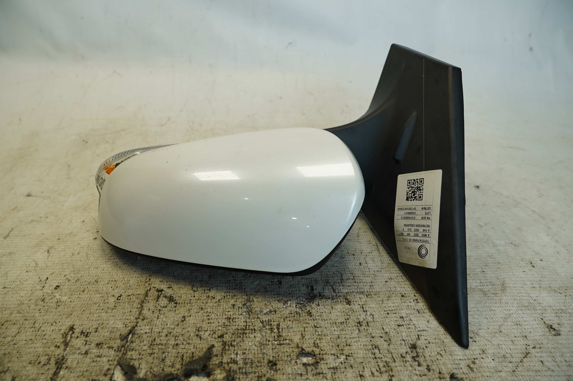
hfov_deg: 73.8
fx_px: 382
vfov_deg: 53.0
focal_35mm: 24
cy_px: 190
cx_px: 286
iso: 125
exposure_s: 1/60
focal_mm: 16
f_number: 4
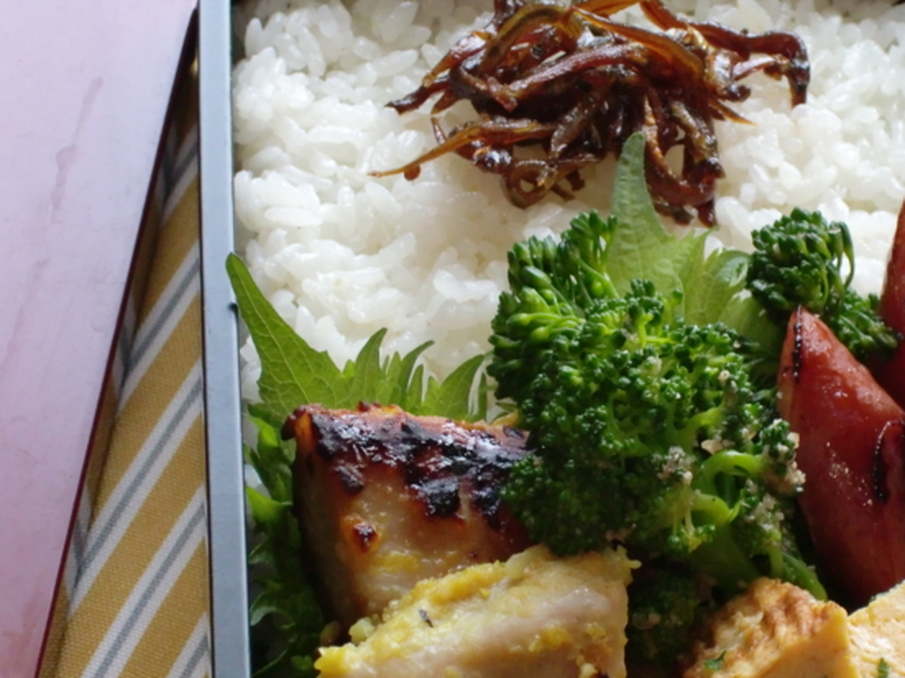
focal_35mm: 135
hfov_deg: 14.6
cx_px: 649
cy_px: 373
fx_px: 3529
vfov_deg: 11.0
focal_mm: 16.5
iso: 400
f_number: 5.2
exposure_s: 1/30
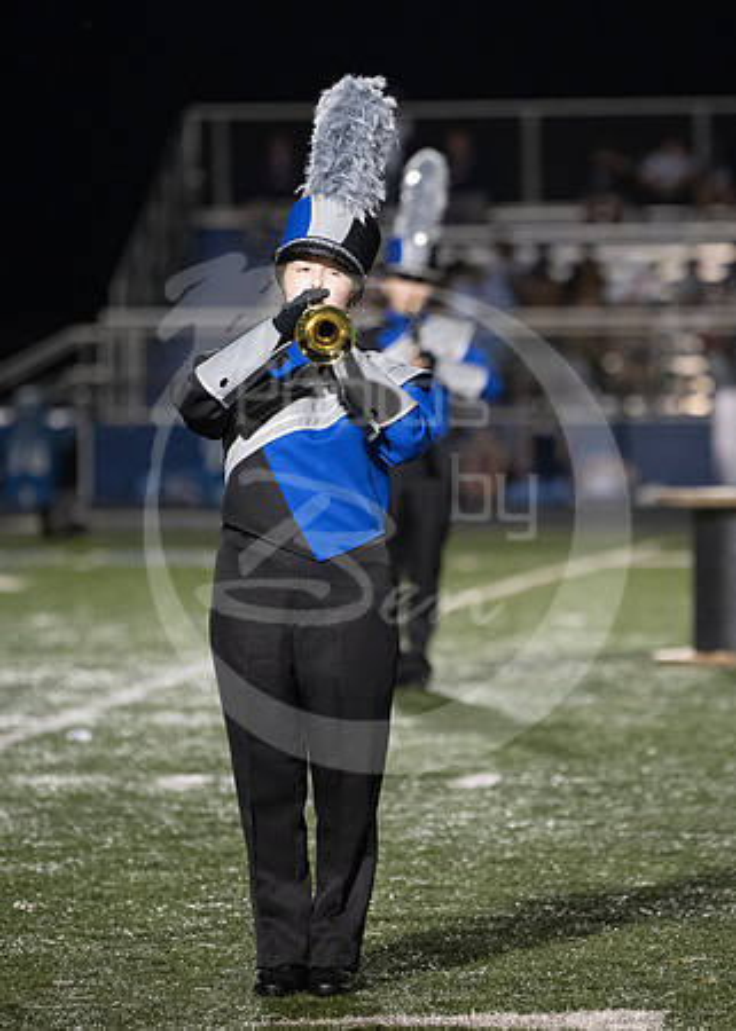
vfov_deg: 7.3
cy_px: 480
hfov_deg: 5.2
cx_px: 505
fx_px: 8142
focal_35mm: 278
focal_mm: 170
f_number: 2.8
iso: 4000
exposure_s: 1/640
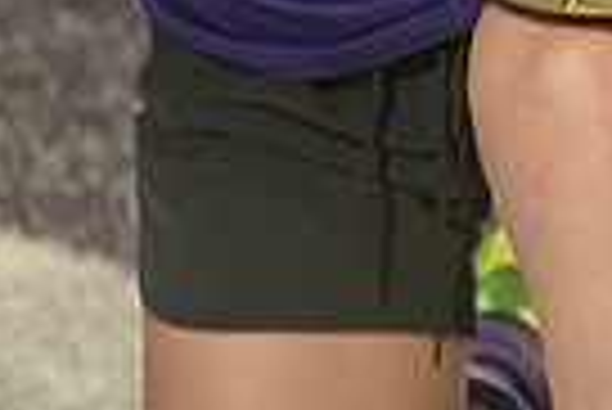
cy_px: -590
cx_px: 436
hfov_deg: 8.9
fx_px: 3931
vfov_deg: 5.7
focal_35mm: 231
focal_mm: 70
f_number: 4.5
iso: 200
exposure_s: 1/250
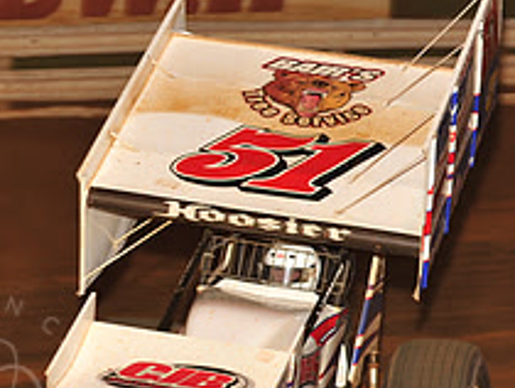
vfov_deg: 5.6
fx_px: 3947
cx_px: -34
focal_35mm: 265
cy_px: 211
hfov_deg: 7.4
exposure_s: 1/320
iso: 800
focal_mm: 100
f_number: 6.3
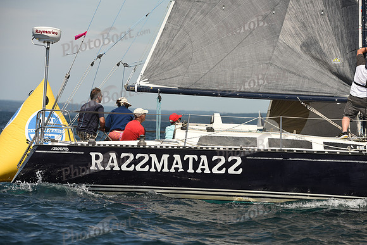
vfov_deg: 5.7
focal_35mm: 240
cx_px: 184
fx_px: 2447
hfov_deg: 8.6
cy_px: 122
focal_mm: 240
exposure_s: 1/1000
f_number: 6.3
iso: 250
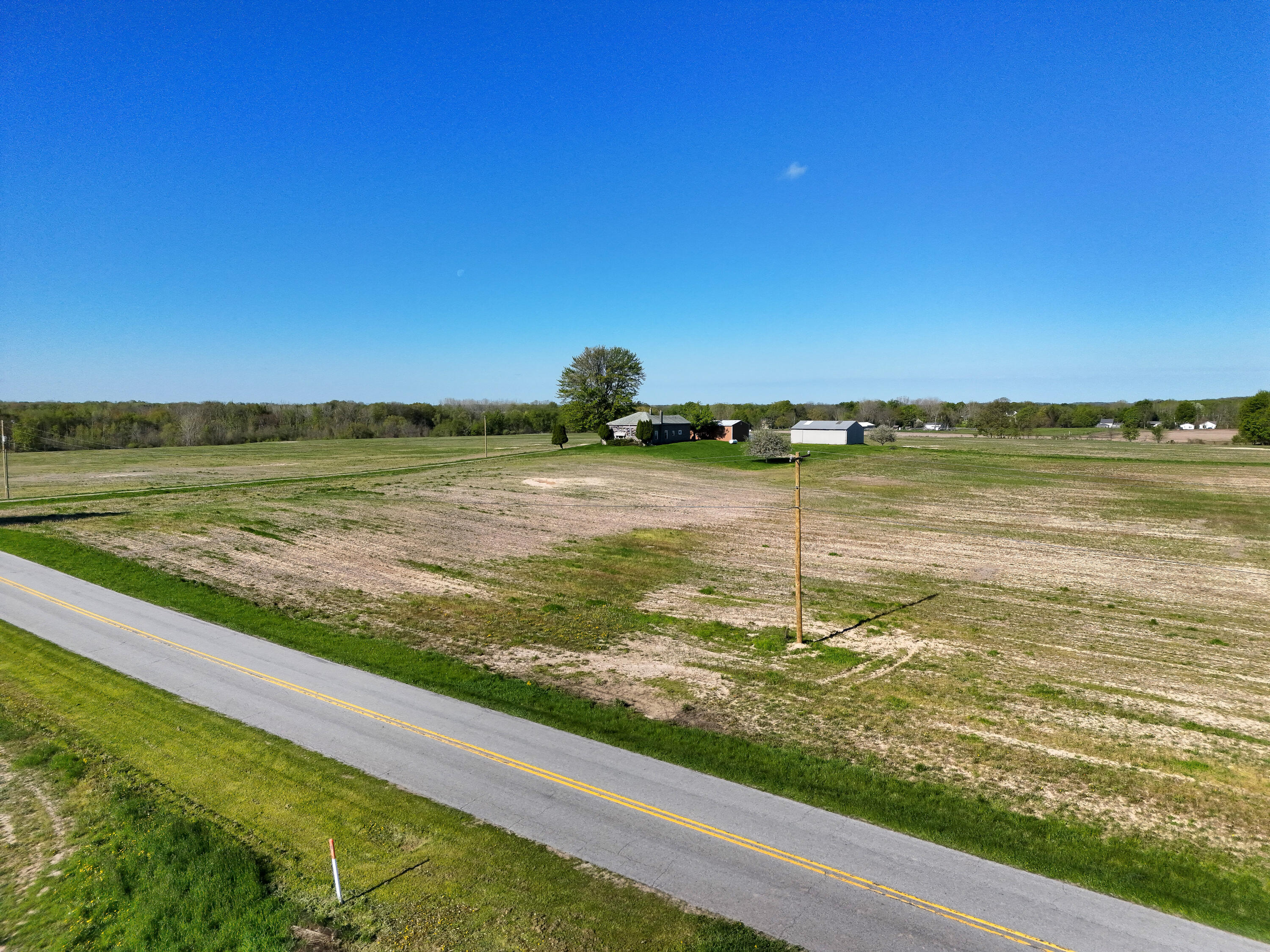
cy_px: 476
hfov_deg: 71.6
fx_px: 881
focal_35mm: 24
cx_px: 635
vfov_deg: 56.8
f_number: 1.7
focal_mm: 6.72
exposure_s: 1/4000
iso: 120
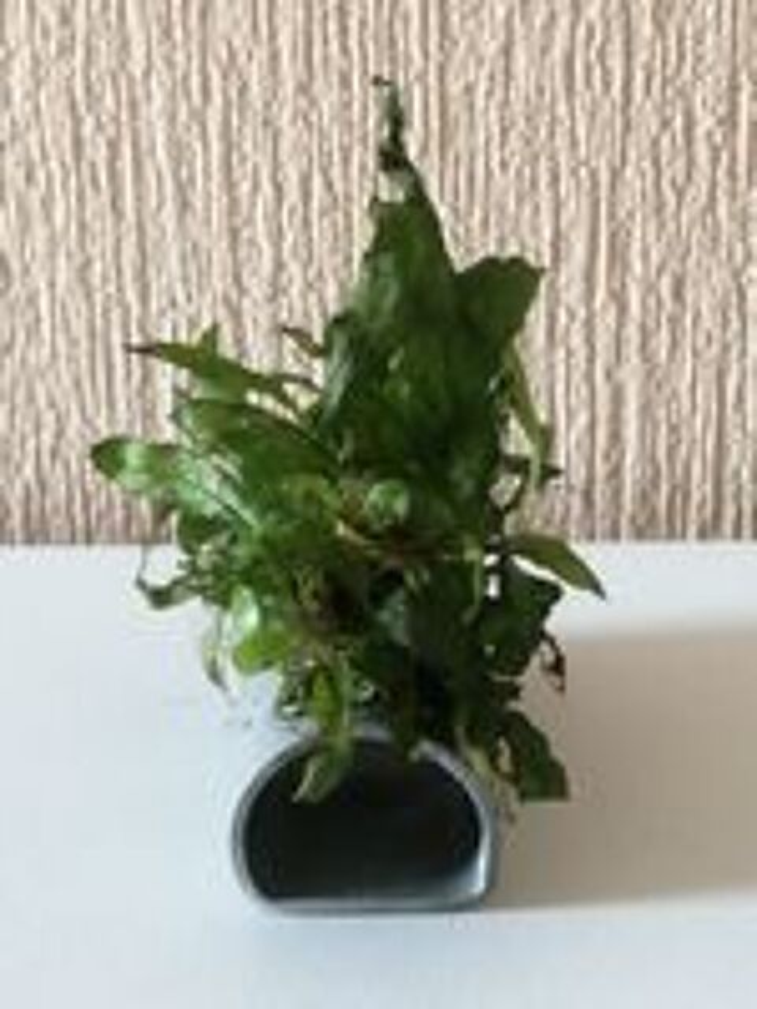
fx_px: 2187
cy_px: 504
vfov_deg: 26.0
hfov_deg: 19.6
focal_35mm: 75
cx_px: 378
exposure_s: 1/24
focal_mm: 3.46
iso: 400
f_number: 1.8
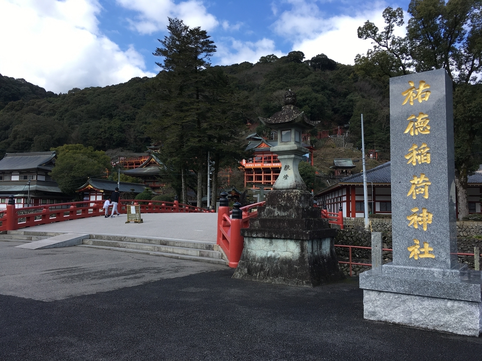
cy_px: 180
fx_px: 404
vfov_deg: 48.2
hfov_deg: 61.7
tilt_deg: +5.2
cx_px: 241
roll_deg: -0.9
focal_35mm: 29
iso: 25
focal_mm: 4.15
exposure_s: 1/810
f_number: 2.2
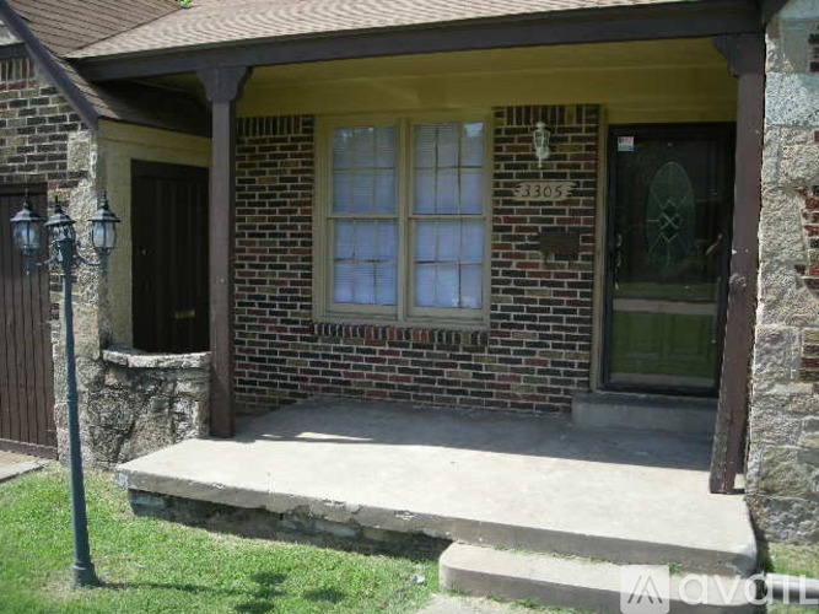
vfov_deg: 40.7
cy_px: 307
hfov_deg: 52.6
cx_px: 410
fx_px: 828
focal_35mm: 35
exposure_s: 1/316
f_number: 2.8
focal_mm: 5.7
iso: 50
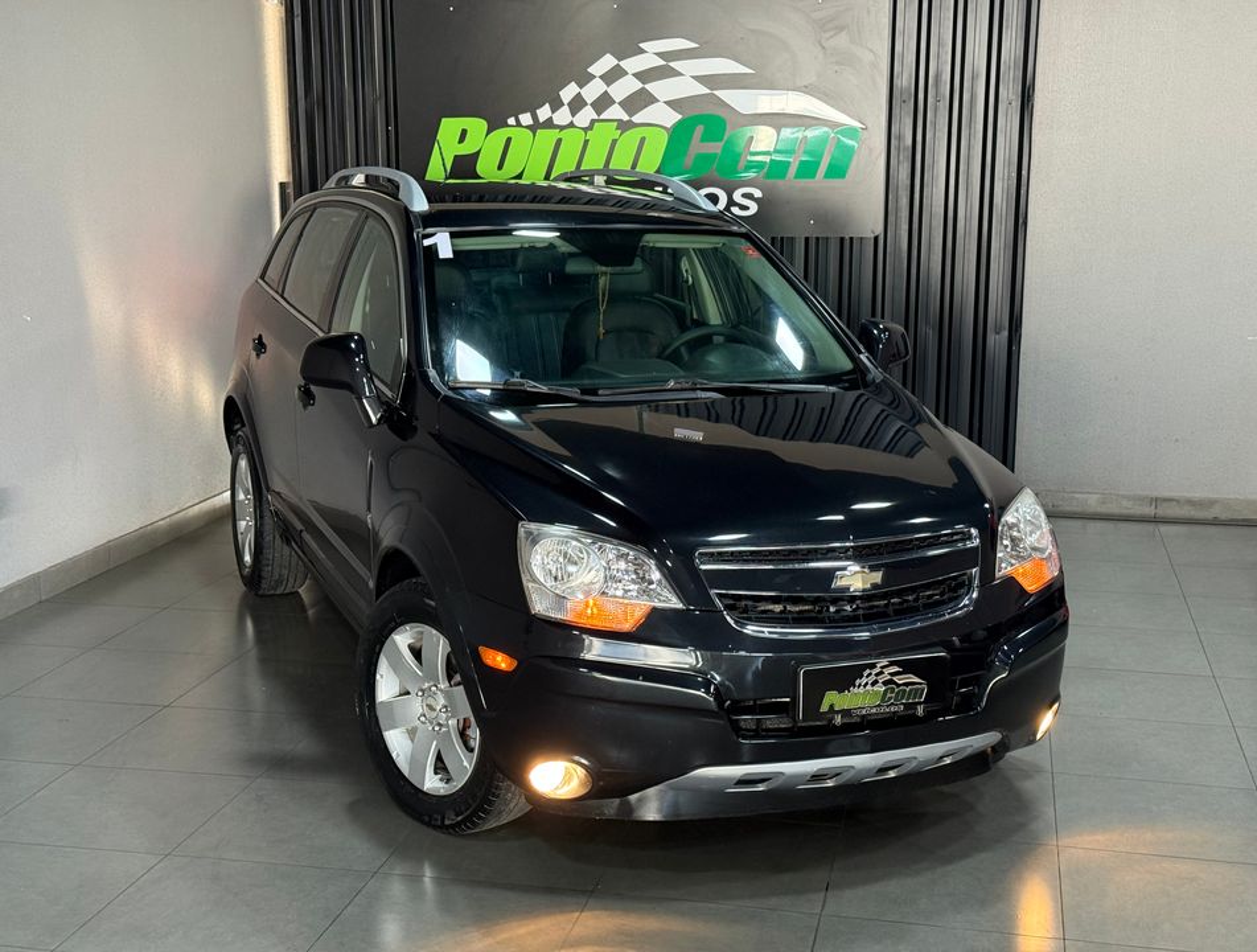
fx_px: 1749
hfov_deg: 39.5
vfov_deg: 30.4
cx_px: 628
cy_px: 476
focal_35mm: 48
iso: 200
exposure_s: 1/40
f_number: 1.78
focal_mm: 6.76
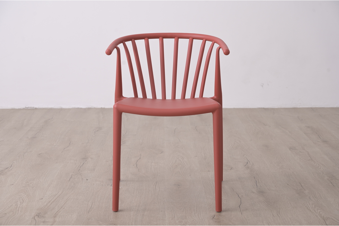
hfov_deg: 28.8
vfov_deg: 19.5
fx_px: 659
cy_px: 113
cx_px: 170
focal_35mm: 70
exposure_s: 1/100
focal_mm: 70
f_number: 6.3
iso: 160
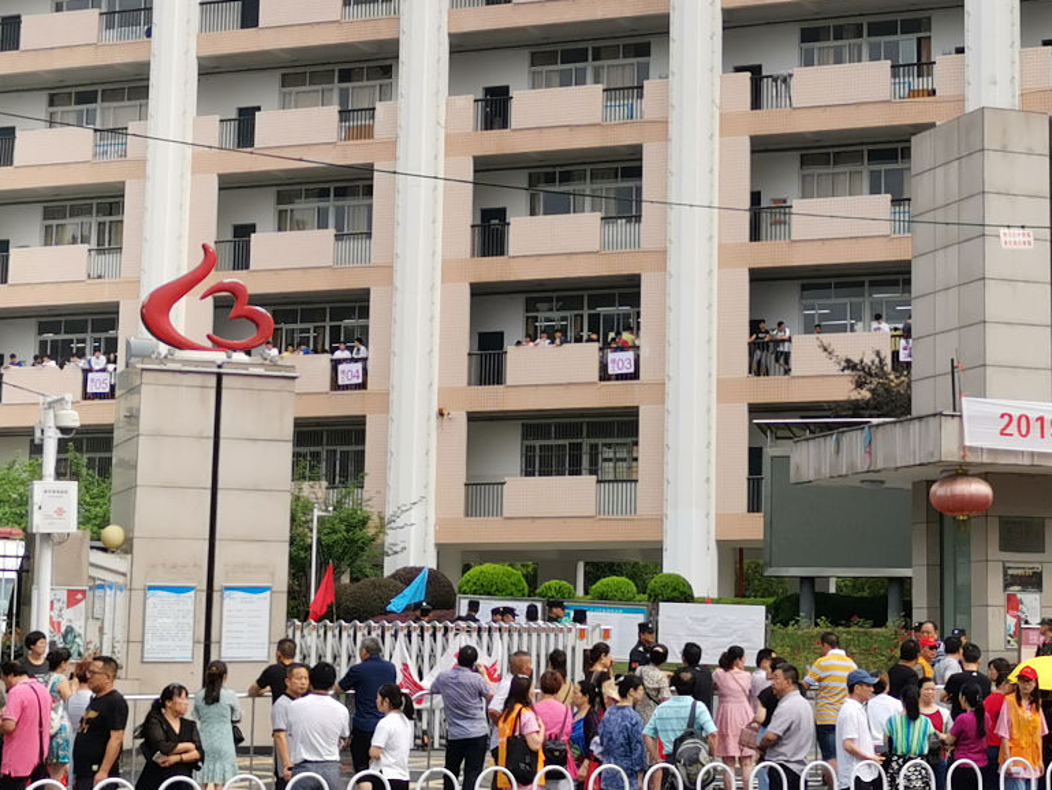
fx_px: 2462
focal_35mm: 81
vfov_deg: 18.2
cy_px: 305
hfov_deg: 24.0
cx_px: 725
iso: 50
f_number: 1.8
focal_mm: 5.58
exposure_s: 1/853
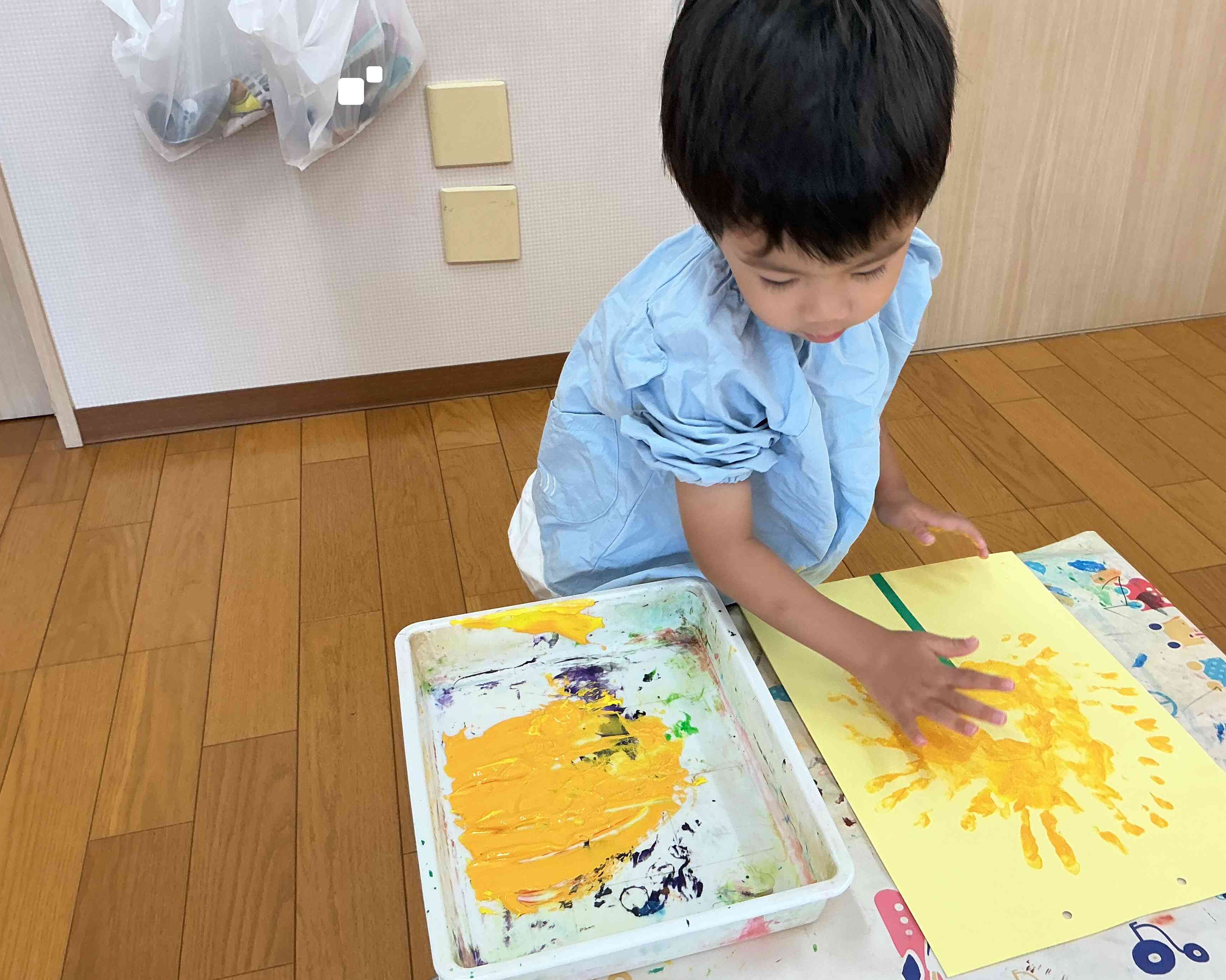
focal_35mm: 33
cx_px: 699
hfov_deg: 54.0
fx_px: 1197
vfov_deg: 44.5
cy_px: 502
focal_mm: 3
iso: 50
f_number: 1.8
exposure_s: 1/60
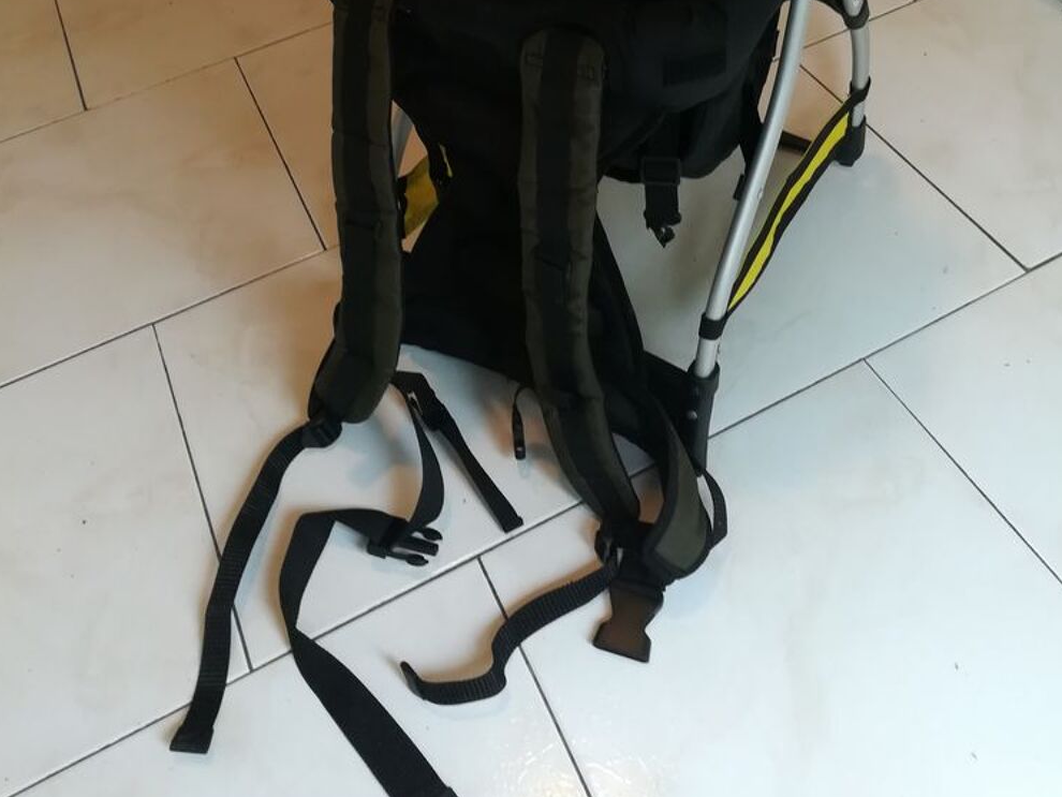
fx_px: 1074
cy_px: 119
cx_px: 530
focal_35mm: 35
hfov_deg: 52.6
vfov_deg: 38.6
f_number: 2.2
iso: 200
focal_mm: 3.83
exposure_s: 1/33.3
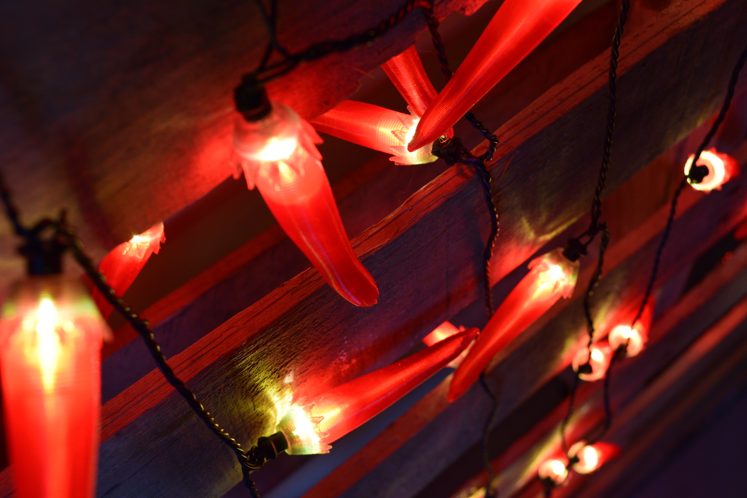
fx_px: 934
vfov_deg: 29.9
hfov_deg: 43.6
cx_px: 374
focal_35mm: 45
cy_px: 249
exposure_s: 1/15
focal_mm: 30
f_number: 6.3
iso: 1000
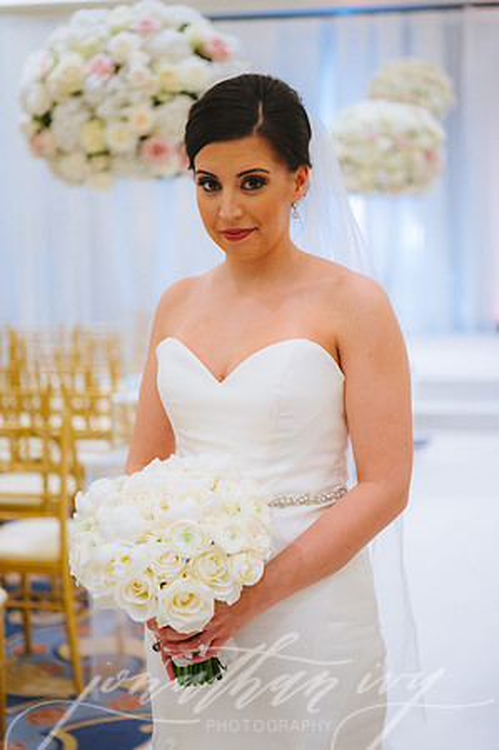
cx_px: 250
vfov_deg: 28.9
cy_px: 375
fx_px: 1459
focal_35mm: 70
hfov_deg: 19.4
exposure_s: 1/160
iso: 1600
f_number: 2.8
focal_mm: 70
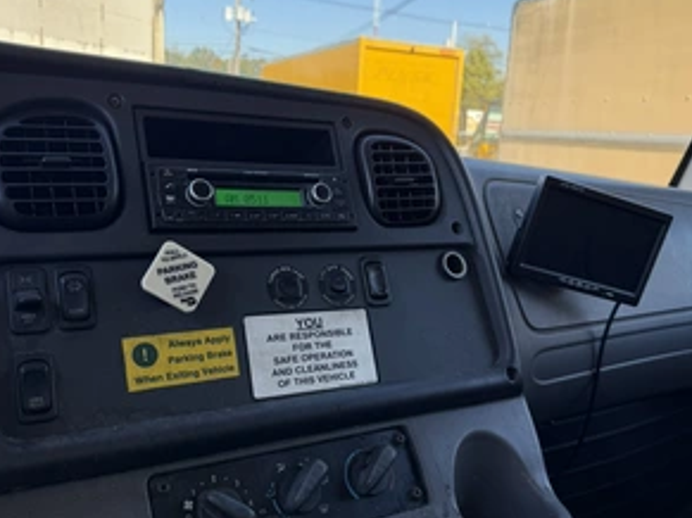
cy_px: 292
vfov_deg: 42.8
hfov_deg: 55.4
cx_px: 345
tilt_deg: -13.0
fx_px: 659
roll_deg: -2.3
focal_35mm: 33
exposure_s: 1/521
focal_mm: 6.76
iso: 80
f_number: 1.78
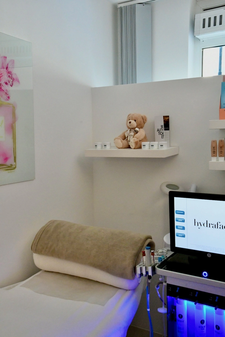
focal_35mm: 38
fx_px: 352
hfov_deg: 35.5
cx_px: 112
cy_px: 168
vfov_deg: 51.3
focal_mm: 25
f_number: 16
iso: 5600
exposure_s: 1/40
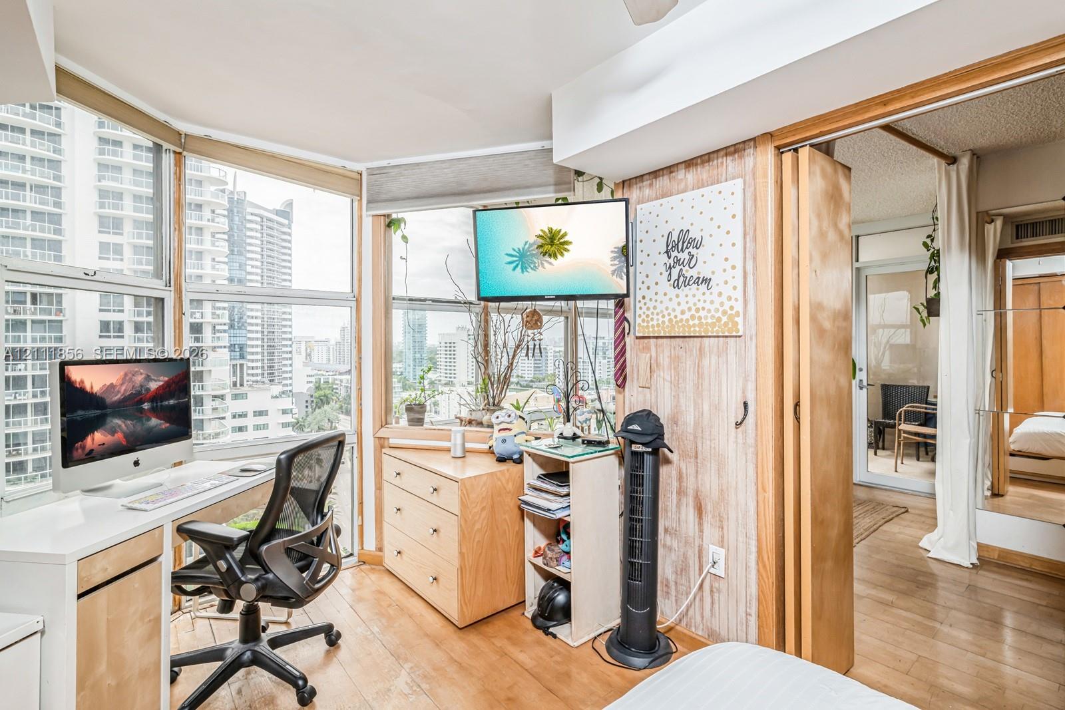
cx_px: 532
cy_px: 355
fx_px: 473
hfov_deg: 96.7
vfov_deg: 73.8
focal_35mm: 16
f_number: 10
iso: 200
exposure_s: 1/80
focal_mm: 16
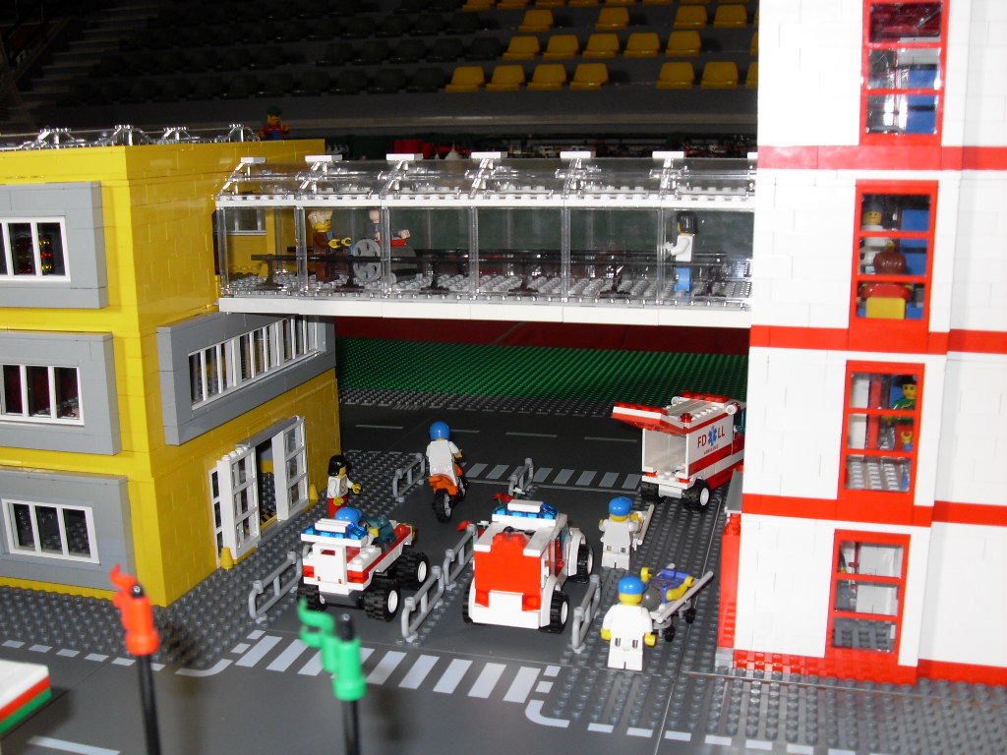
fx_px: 1076
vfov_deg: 38.7
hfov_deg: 50.1
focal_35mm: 37
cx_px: 504
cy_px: 378
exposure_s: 1/45
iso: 100
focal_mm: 6.3
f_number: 2.8
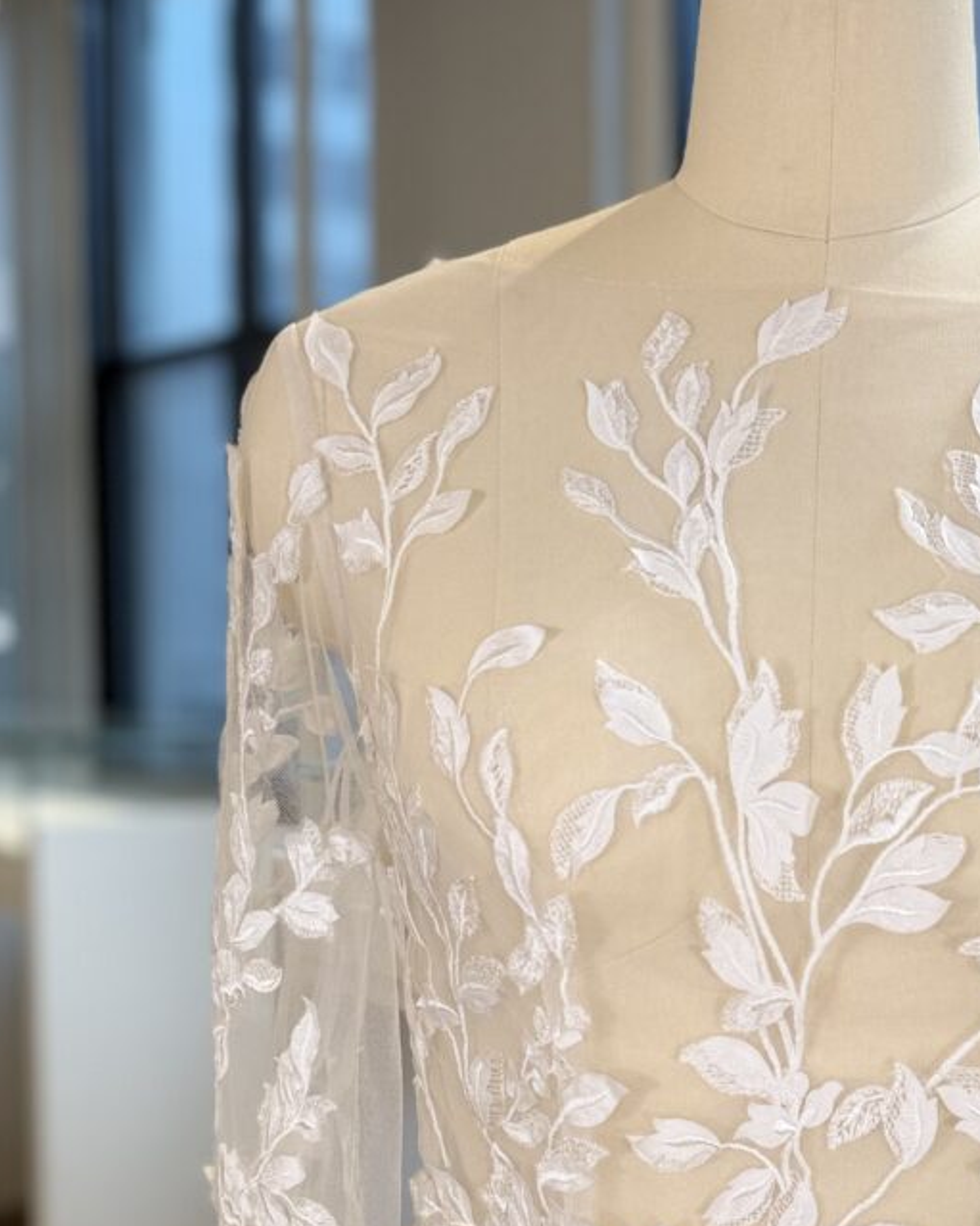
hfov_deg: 27.2
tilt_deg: -5.1
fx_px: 1995
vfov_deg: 33.9
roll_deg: -0.9
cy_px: 810
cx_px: 753
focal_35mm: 55
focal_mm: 6.76
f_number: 1.78
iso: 64
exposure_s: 1/203
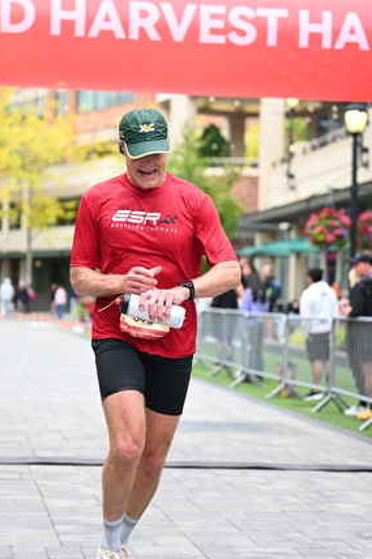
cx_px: 152
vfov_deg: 22.6
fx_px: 1396
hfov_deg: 15.2
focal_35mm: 90
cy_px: 243
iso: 800
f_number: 2.8
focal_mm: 70
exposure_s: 1/1600
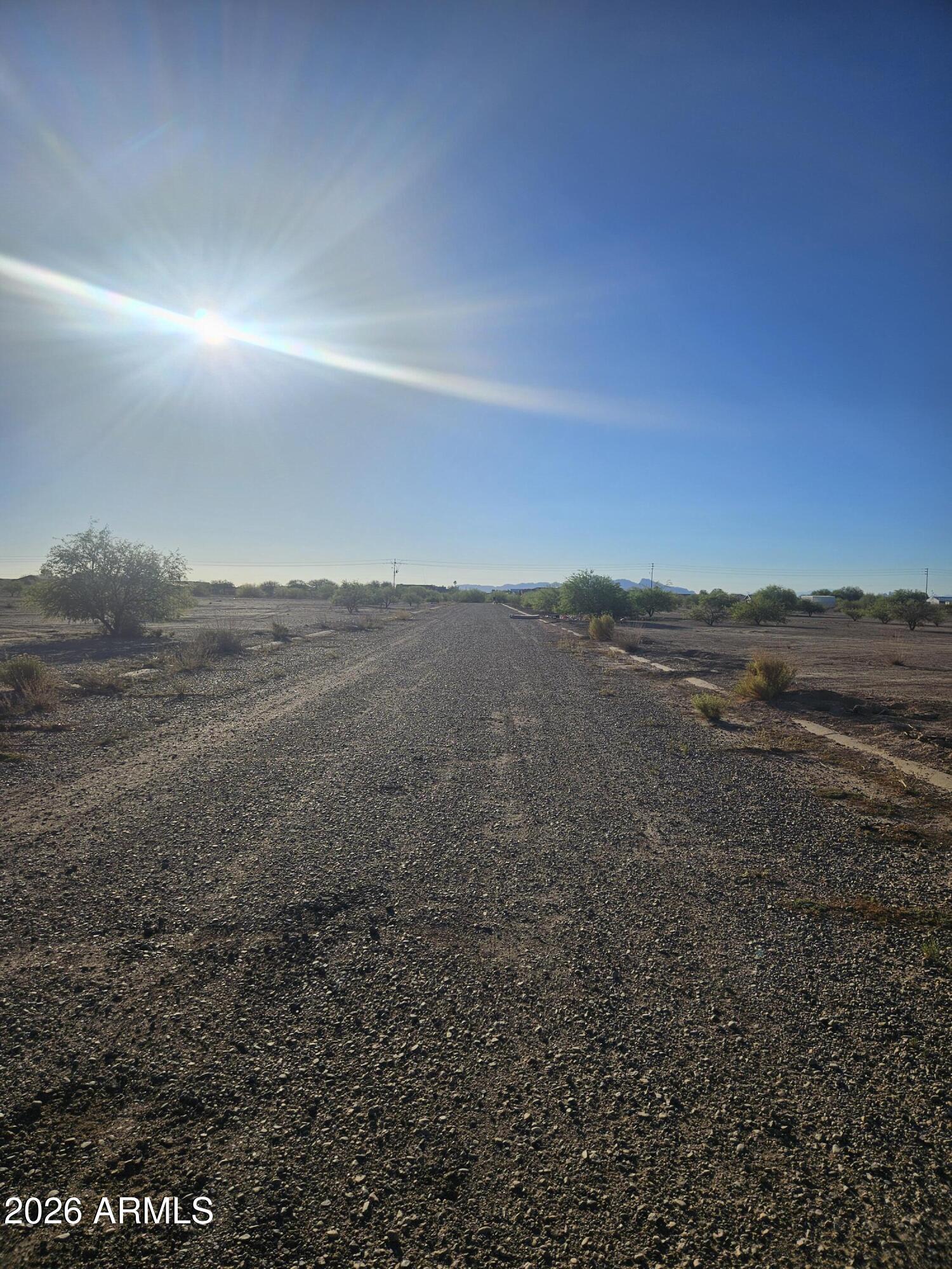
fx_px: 843
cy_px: 634
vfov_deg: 73.9
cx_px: 476
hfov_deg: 58.9
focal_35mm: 23
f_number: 1.8
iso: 25
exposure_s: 1/5625
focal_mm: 5.4
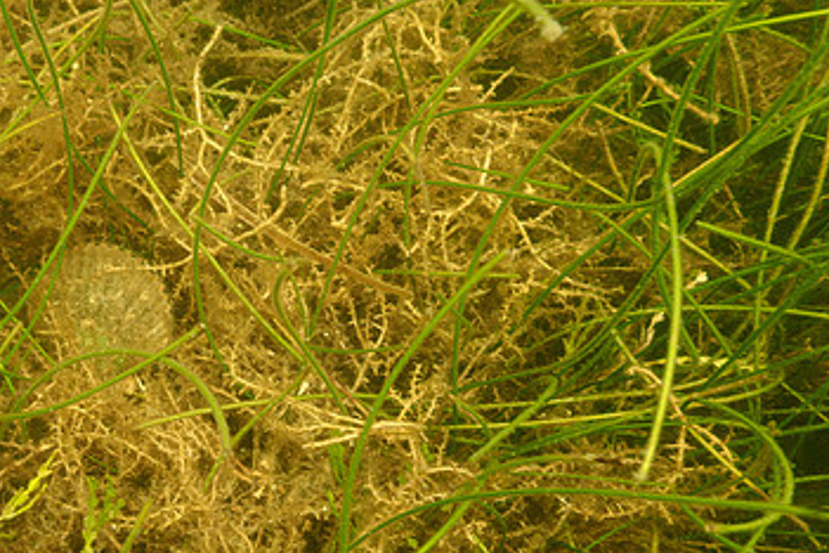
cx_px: 179
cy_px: 313
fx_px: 990
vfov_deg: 31.2
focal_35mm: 43
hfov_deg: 43.5
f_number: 2.8
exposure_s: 1/125
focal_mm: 4.5
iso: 100
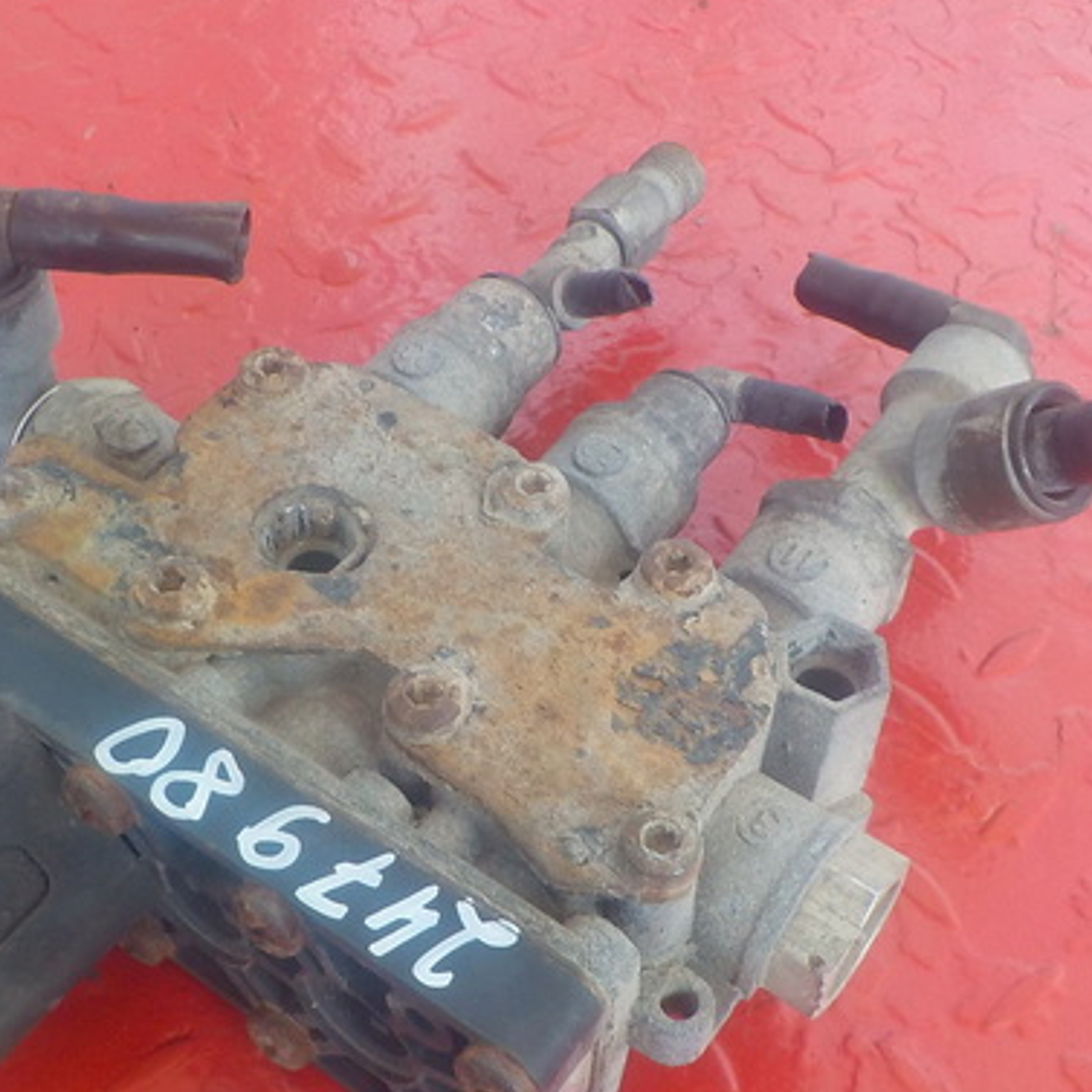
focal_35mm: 45
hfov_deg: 37.5
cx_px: 478
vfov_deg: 37.4
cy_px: 652
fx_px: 1606
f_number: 3.3
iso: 220
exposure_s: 1/30
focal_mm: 4.1
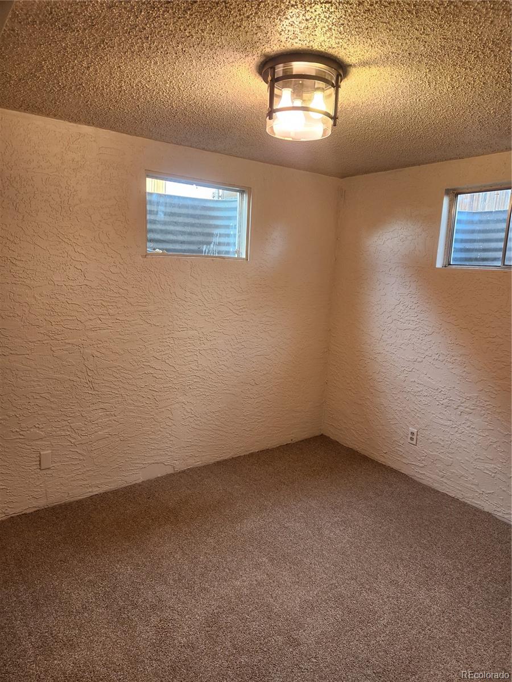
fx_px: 454
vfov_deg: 73.9
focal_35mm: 23
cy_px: 341
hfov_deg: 58.9
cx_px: 256
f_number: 1.8
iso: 125
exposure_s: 1/120
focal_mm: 5.4
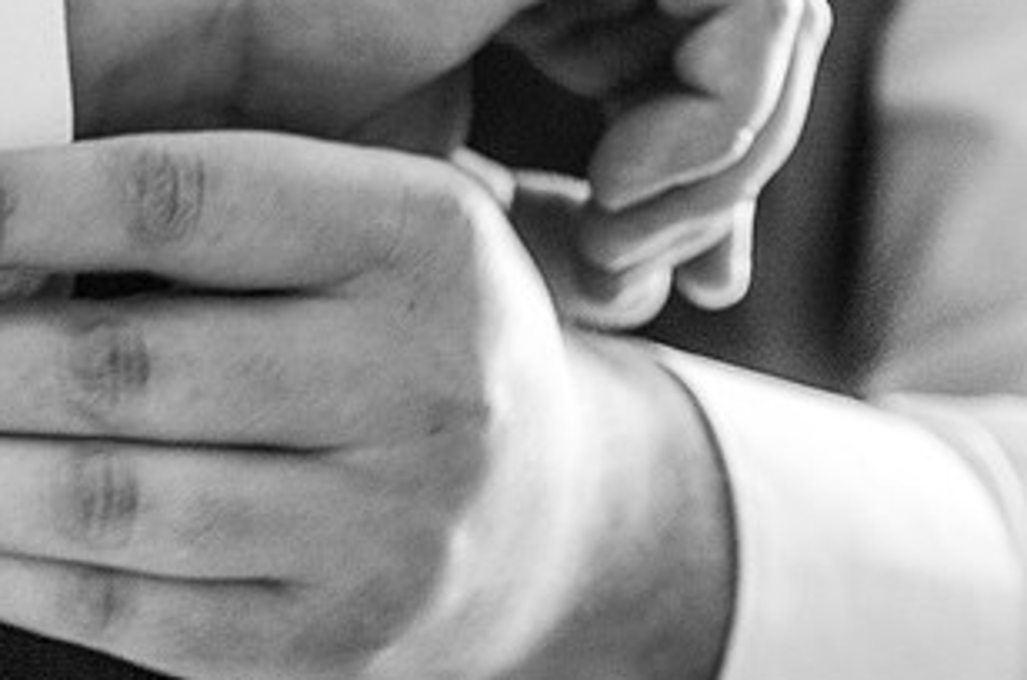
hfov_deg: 6.9
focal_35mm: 296
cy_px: 332
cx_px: -193
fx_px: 8427
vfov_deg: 4.6
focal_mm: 105
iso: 2000
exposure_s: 1/100
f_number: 4
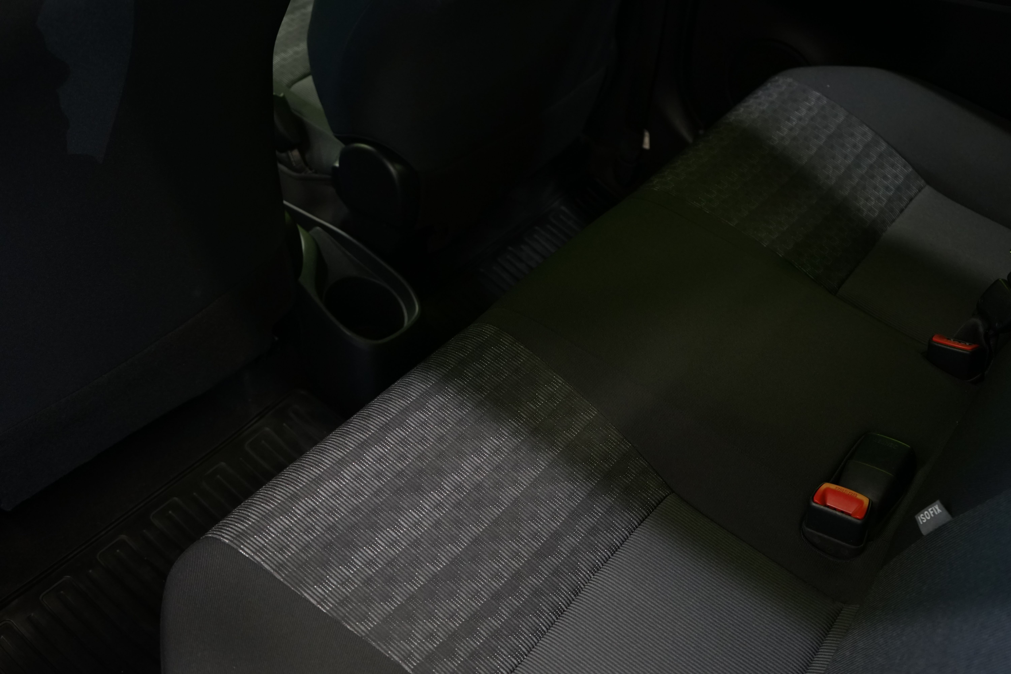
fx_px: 1039
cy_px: 337
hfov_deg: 51.9
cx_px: 506
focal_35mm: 37
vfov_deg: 35.9
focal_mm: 37
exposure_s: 1/20
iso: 1250
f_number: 5
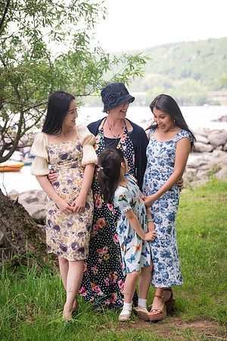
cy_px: 170
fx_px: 851
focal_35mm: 90
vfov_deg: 22.6
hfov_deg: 15.2
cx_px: 114
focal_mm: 90
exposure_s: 1/320
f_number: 5
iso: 400
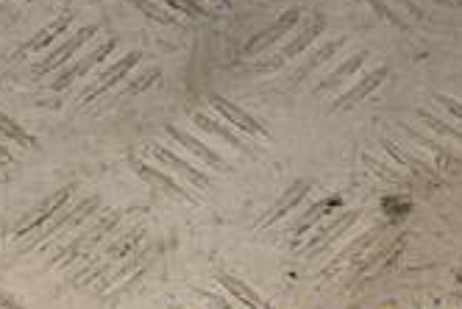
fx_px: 2787
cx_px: 487
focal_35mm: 217
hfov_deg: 9.4
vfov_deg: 6.3
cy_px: 362
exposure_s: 1/200
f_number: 8
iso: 800
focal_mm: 40
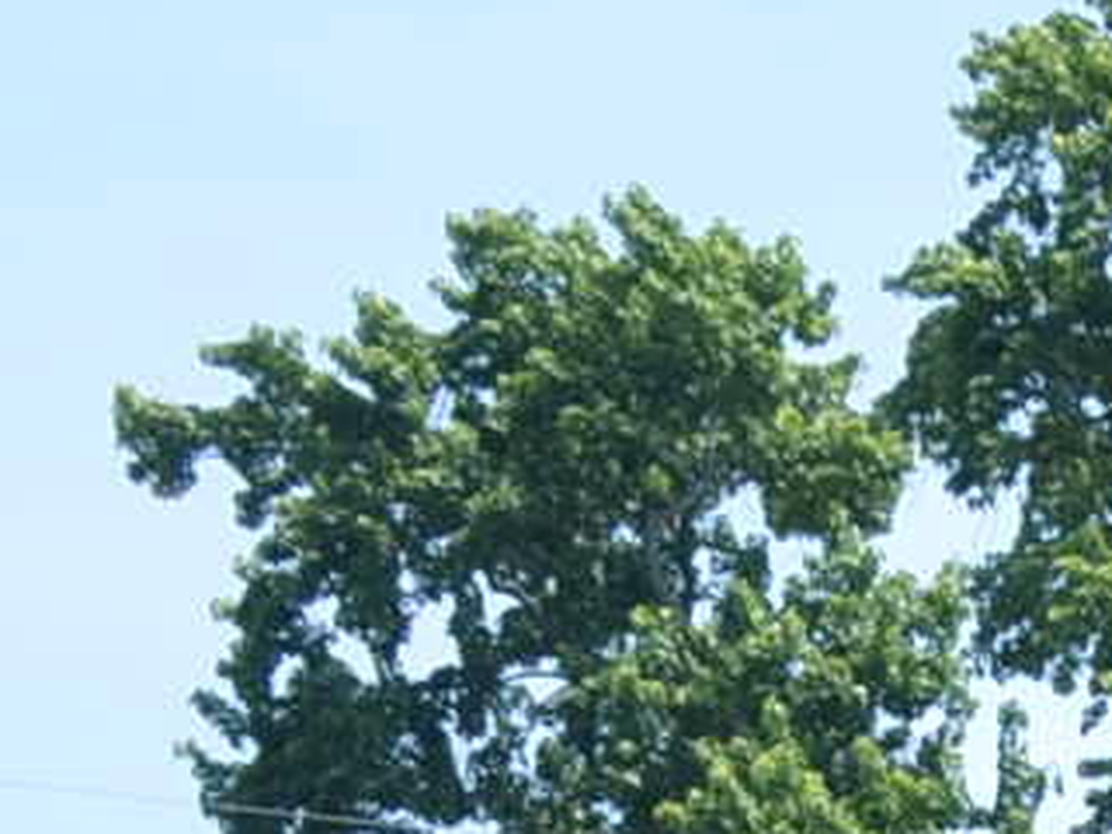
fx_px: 7838
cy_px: 2321
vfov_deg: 5.8
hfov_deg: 7.6
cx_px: 2665
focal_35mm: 244
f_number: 7.1
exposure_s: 1/200
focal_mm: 22
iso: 200
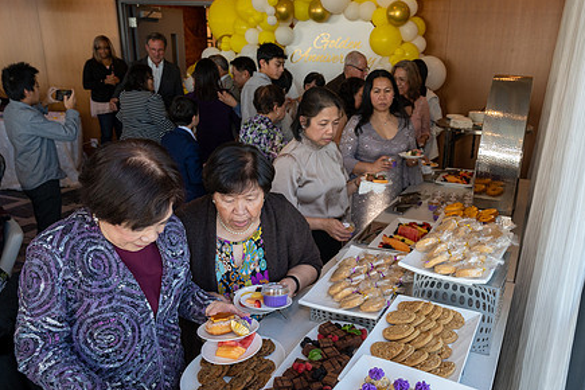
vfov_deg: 41.0
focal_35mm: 32
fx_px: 520
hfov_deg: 58.0
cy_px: 223
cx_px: 366
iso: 1000
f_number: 5.6
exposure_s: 1/100
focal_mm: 24
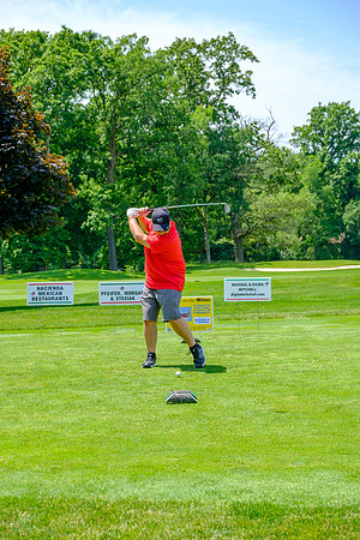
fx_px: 915
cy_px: 270
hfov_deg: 22.3
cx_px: 180
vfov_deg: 32.9
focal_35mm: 61
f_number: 5
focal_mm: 40.7
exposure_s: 1/500
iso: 200
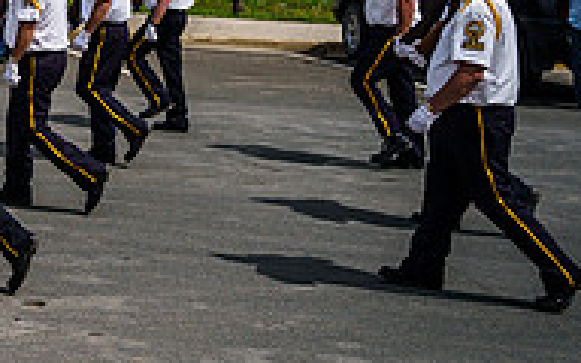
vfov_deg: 12.7
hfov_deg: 19.5
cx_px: -203
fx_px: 1536
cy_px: -208
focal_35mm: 97
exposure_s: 1/4000
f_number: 4
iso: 200
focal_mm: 29.5
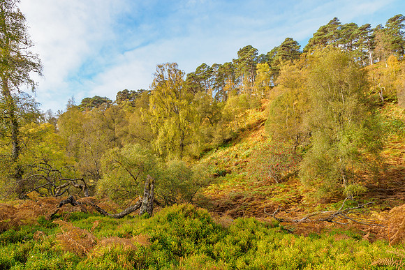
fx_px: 281
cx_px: 202
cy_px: 152
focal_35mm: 25
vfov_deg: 51.2
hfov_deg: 71.6
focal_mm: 12
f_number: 7.1
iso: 200
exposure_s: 1/100
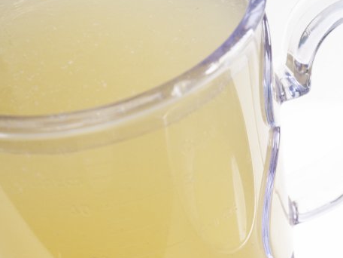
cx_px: 354
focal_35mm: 91
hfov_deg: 20.7
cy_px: 290
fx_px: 902
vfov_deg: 15.8
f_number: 8
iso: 1000
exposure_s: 1/1000
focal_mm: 36
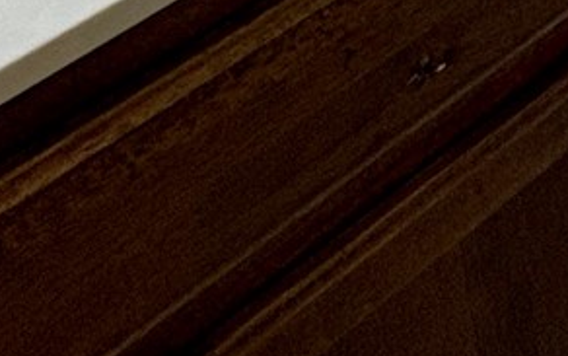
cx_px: 1013
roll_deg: +3.9
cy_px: -833
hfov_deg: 16.7
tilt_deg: -10.1
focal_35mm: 104
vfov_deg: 9.1
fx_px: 1611
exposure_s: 1/60
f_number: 2.2
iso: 160
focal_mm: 2.22
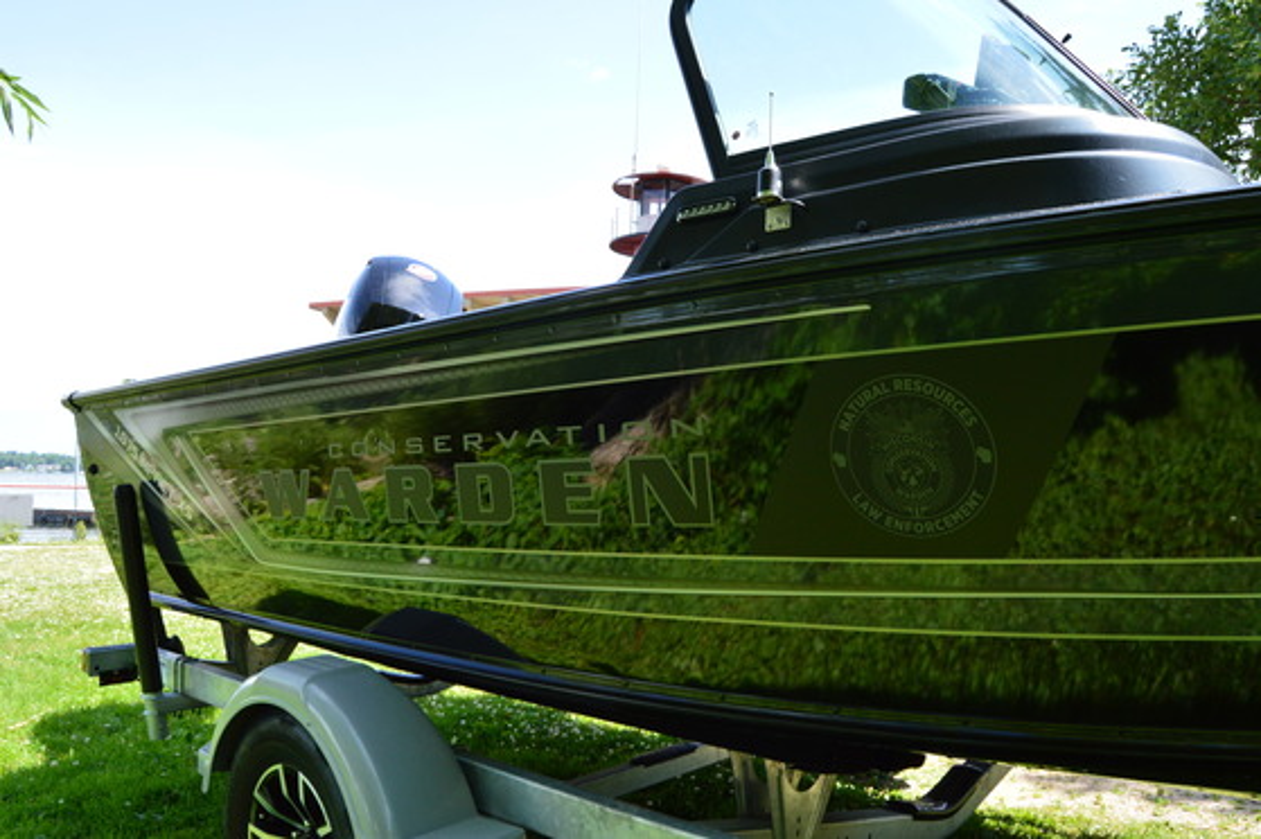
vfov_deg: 47.9
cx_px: 630
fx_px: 945
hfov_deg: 67.4
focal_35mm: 27
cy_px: 420
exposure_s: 1/200
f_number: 10
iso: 400
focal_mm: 18
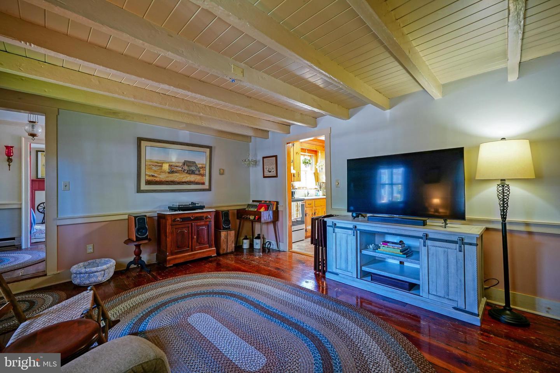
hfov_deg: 100.4
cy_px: 186
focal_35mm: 15
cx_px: 280
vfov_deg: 77.3
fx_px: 233
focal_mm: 10
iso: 400
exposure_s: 1/30
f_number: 2.8
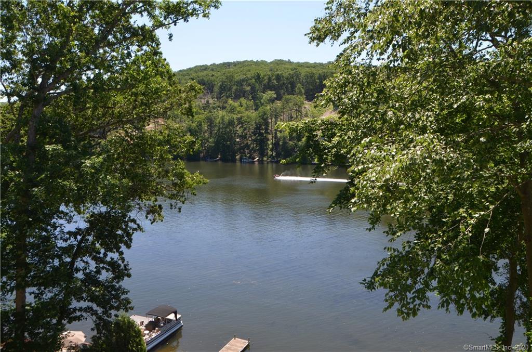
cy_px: 176
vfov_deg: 47.7
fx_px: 398
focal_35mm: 27
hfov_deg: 67.5
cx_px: 266
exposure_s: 1/250
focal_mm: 18
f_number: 5.6
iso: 100
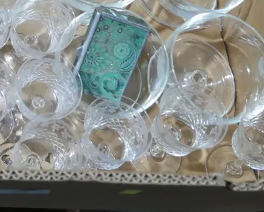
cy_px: -31
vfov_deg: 17.2
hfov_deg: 21.2
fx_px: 672
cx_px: -18
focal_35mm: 86
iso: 400
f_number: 3.6
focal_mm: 16
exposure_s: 1/60
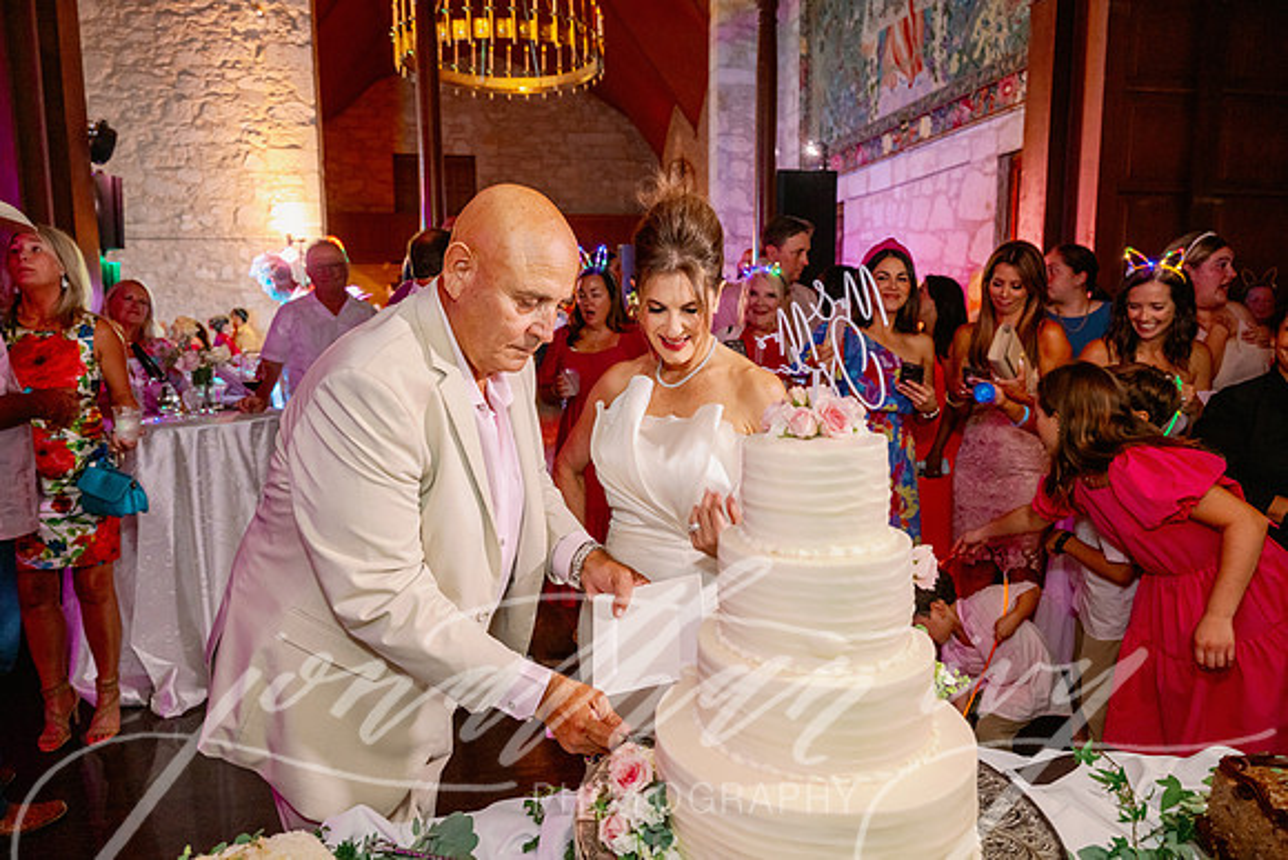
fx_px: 859
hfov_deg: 73.7
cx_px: 644
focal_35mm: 24
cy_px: 430
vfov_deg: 53.2
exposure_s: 1/125
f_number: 3.5
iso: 2000
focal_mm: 24
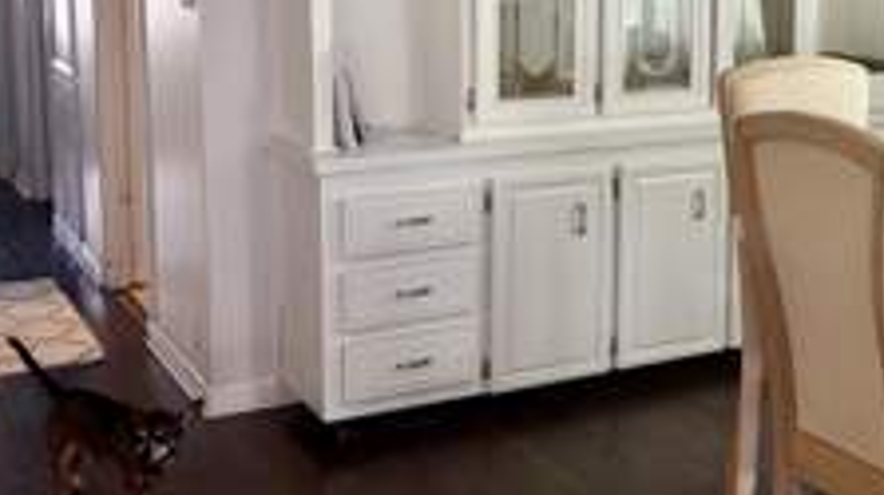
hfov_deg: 32.8
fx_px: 1429
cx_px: 777
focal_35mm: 61
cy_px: 65
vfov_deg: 19.4
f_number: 1.6
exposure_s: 1/60
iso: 125
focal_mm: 5.96
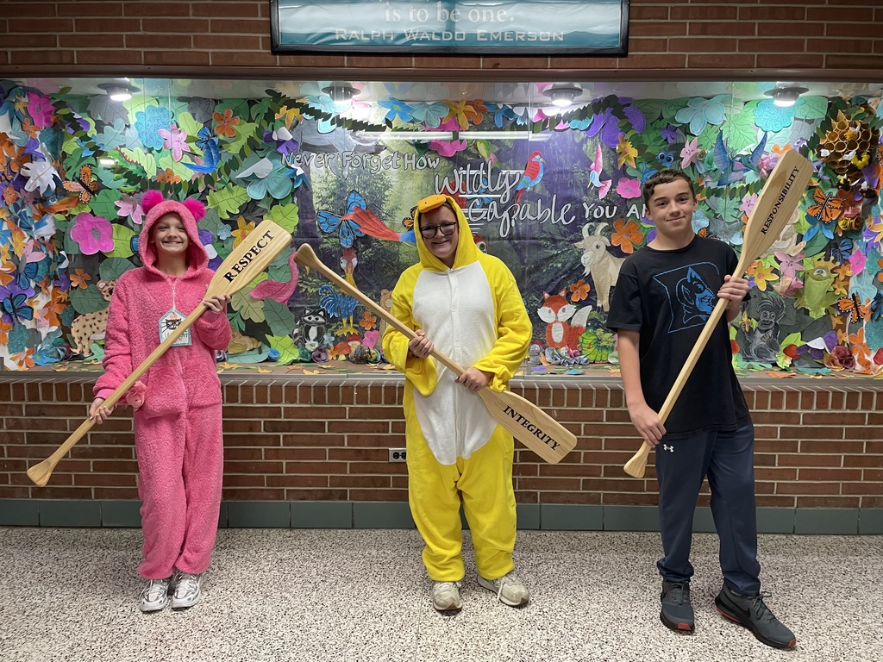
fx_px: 663
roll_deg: -0.4
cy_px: 331
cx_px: 442
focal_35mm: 26
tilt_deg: -4.9
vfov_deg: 53.1
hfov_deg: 67.3
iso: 160
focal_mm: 4.2
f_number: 1.6
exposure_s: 1/60
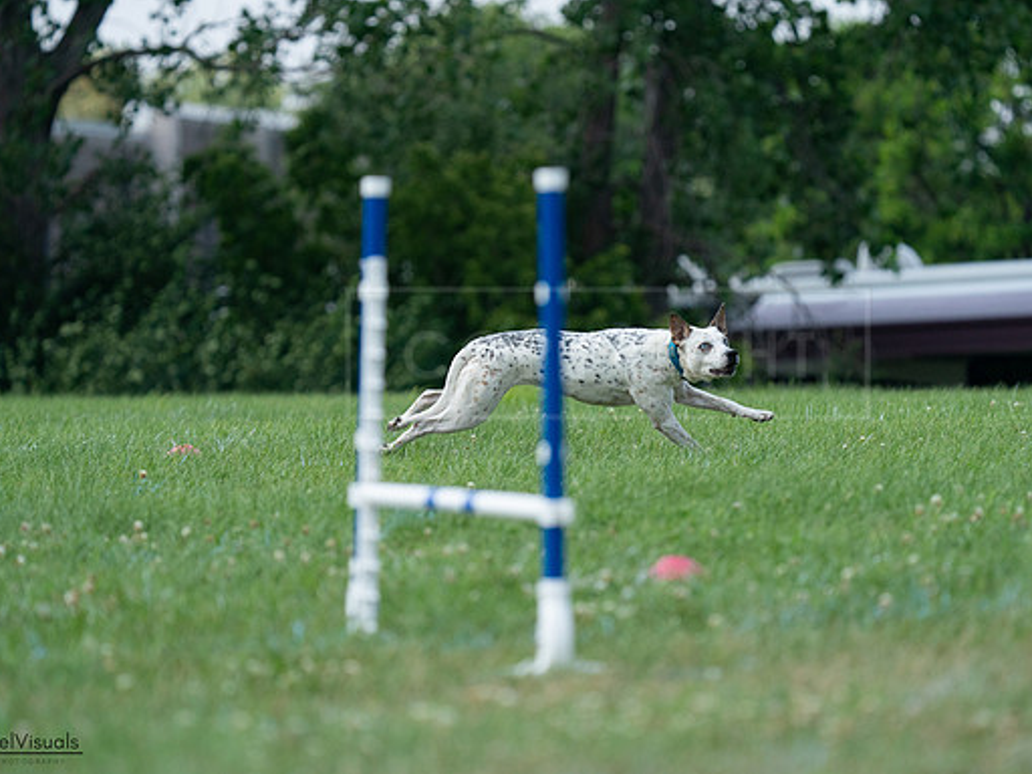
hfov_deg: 5.6
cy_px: 388
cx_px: 538
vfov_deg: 4.2
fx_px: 10584
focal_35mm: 355
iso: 1600
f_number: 6.3
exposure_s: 1/4000
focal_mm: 326
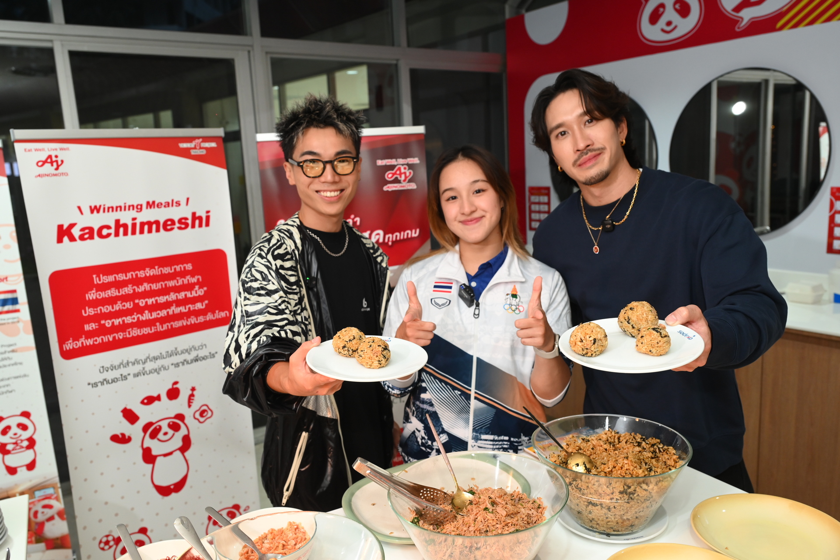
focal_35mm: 29
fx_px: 676
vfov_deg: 44.9
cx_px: 420
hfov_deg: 63.7
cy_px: 280
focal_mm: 29
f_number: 5
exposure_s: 1/125
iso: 1000
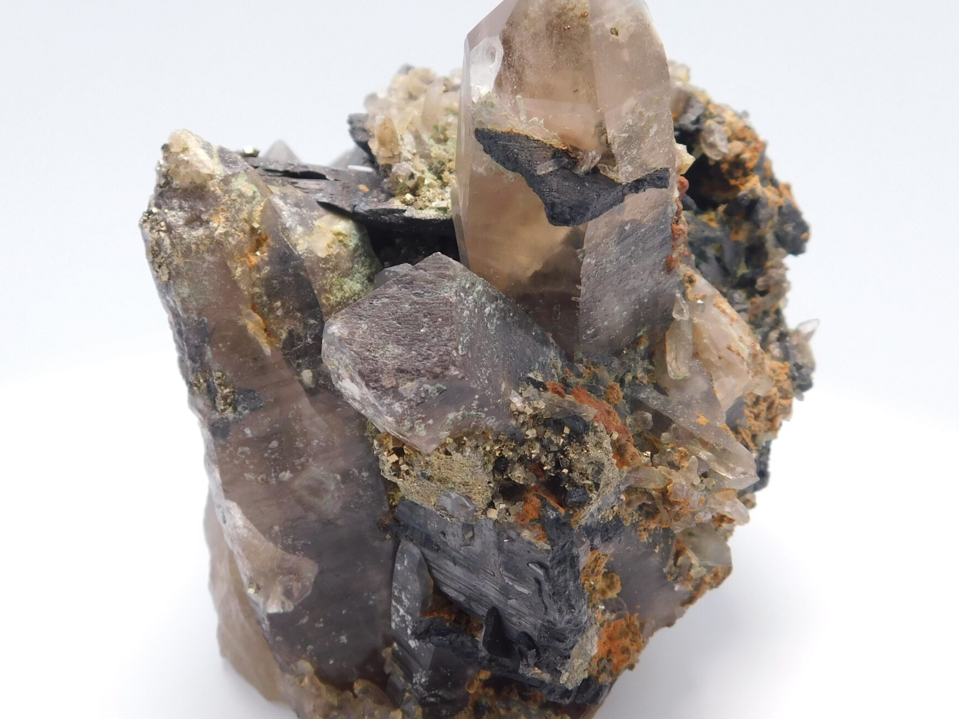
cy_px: 344
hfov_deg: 42.9
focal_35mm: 44
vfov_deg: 32.9
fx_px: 1219
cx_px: 503
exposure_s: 1/125
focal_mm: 5.3
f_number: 3.2
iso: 125
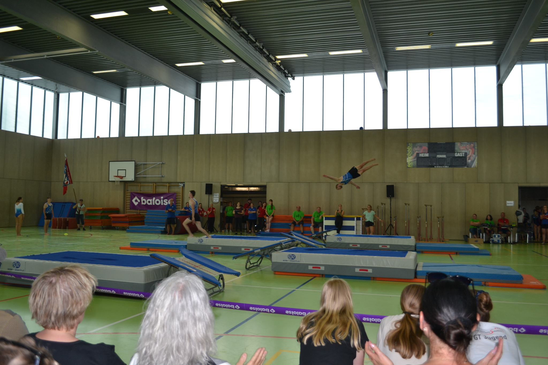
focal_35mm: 30
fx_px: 457
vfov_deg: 43.6
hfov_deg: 61.9
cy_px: 182
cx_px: 274
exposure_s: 1/125
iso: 160
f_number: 4
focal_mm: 20
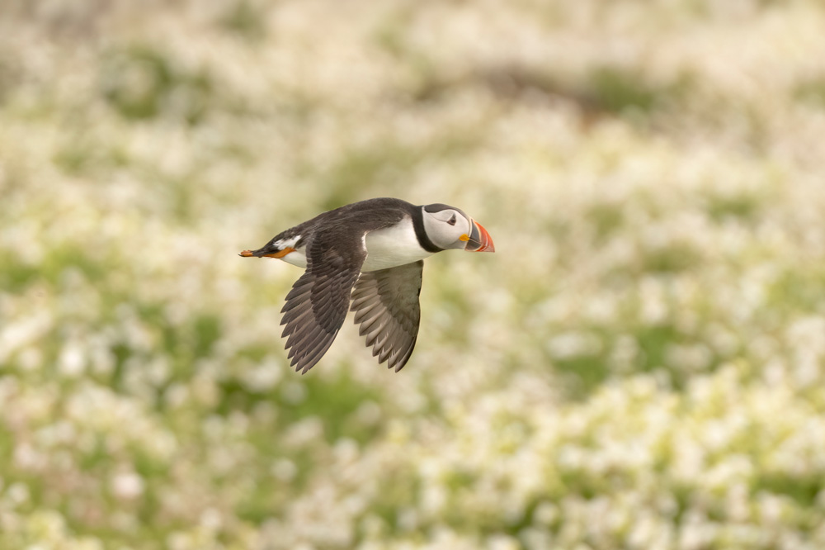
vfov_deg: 1.5
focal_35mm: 900
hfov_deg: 2.3
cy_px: 275
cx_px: 412
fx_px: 20617
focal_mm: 600
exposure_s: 1/2000
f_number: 6.3
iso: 1600
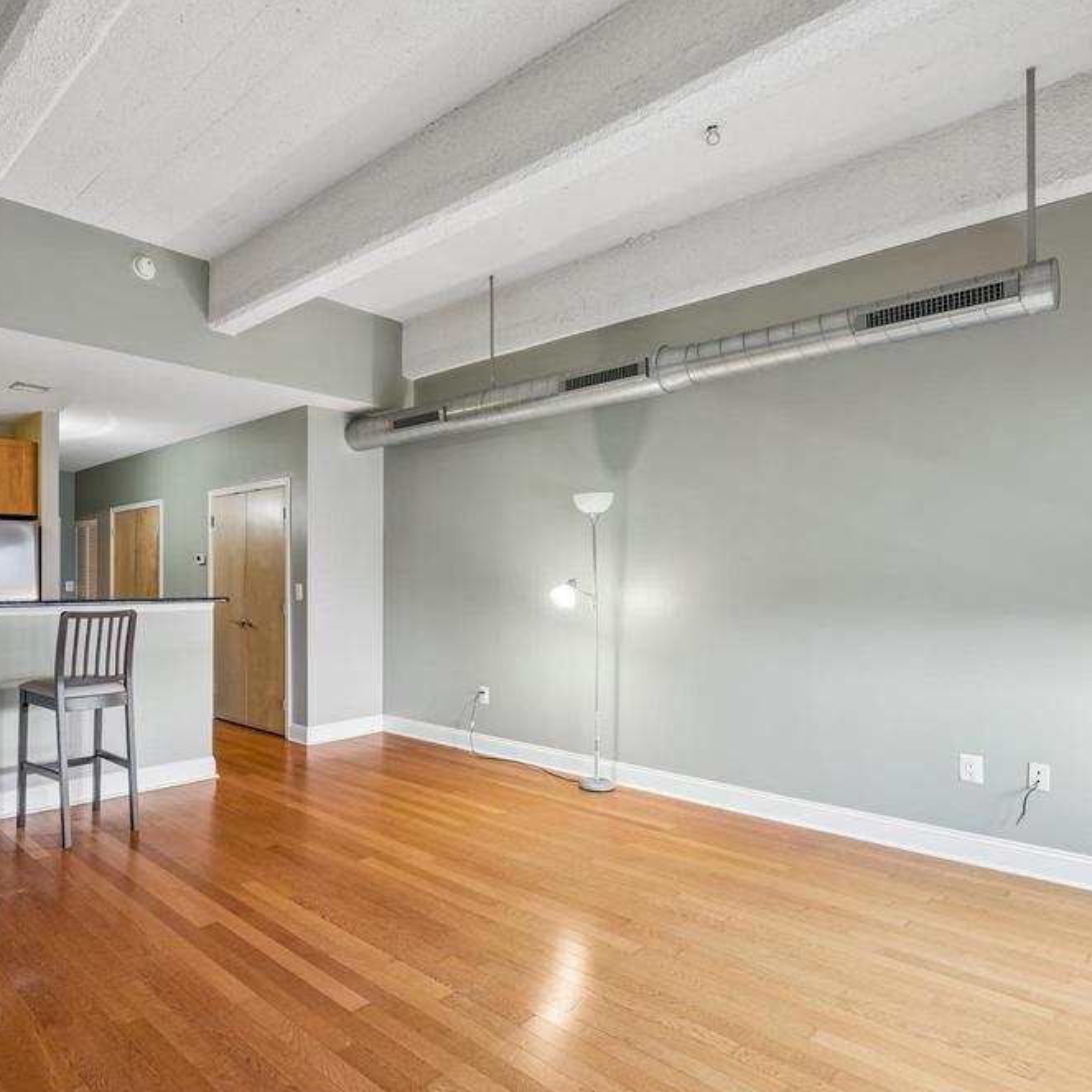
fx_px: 749
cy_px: 561
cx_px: 436
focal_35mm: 21
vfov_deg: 72.1
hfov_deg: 71.4
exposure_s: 1/2.5
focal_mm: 16
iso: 200
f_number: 5
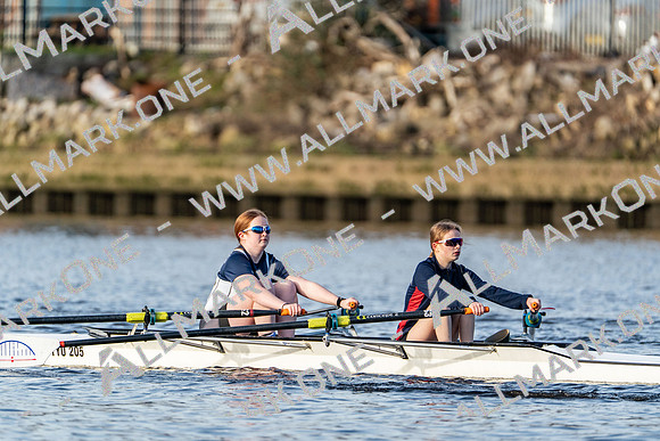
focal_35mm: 600
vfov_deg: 2.3
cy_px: 220
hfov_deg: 3.4
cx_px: 330
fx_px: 11002
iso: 1250
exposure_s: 1/2000
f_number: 6.3
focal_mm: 600
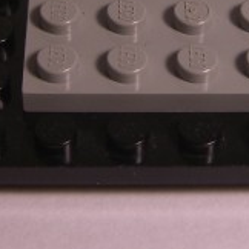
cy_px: 26
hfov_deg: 13.1
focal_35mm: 133
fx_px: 1082
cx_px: 146
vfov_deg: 13.0
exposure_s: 1/80
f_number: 2.8
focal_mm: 7.9
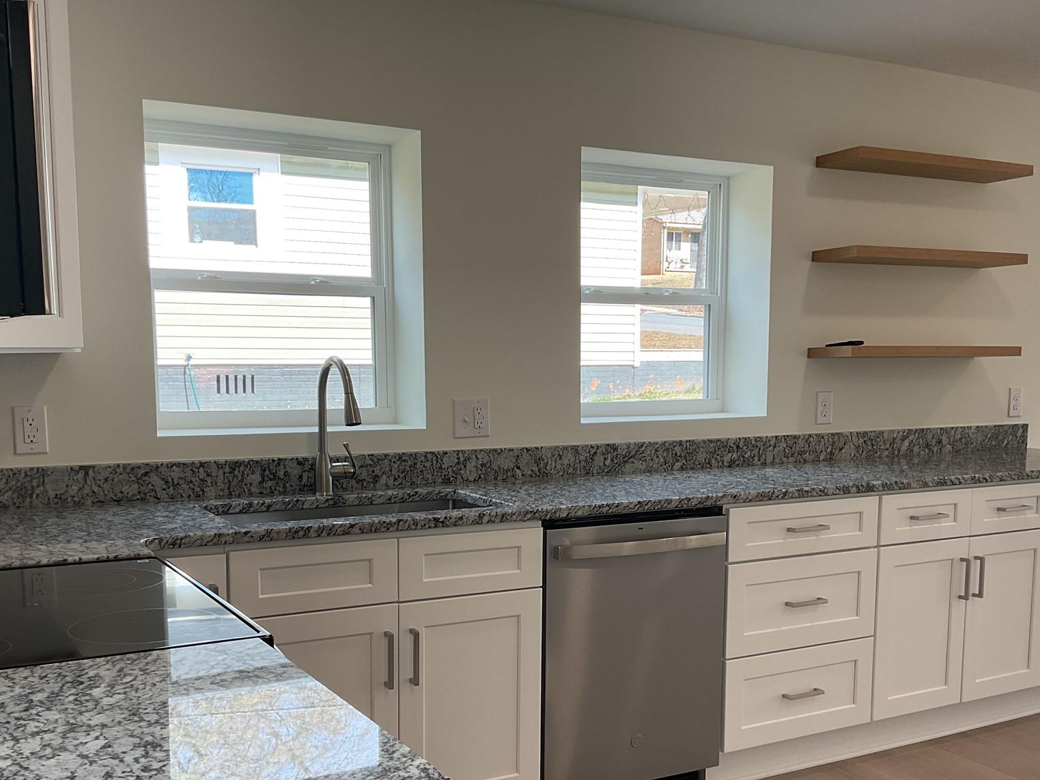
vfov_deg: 36.5
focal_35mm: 39
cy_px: 506
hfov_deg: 47.8
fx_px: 1172
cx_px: 546
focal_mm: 3
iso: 25
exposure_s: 1/120
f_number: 1.8
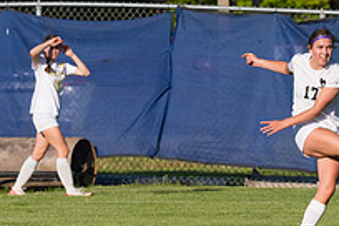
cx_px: 417
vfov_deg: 1.6
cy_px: 120
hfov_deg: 2.4
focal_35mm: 853
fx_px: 8032
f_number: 5.6
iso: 250
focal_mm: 200
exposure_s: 1/1600
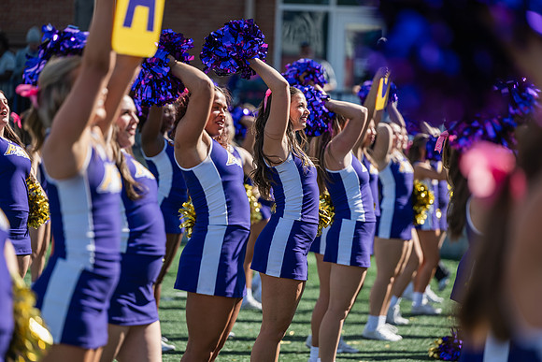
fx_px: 2635
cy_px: 181
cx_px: 271
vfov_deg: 7.9
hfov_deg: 11.7
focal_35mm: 175
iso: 80
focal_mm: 175
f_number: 3.2
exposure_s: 1/640
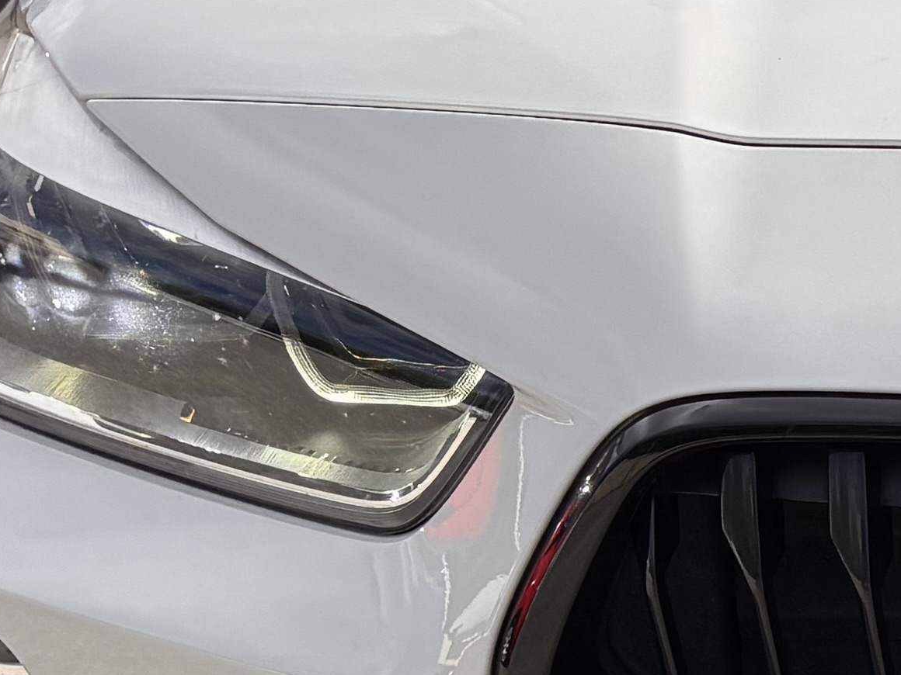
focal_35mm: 128
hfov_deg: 14.1
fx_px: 3332
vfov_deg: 11.6
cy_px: 279
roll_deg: +0.8
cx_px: 1473
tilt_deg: -16.7
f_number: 1.6
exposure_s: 1/4854
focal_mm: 5.96
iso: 50
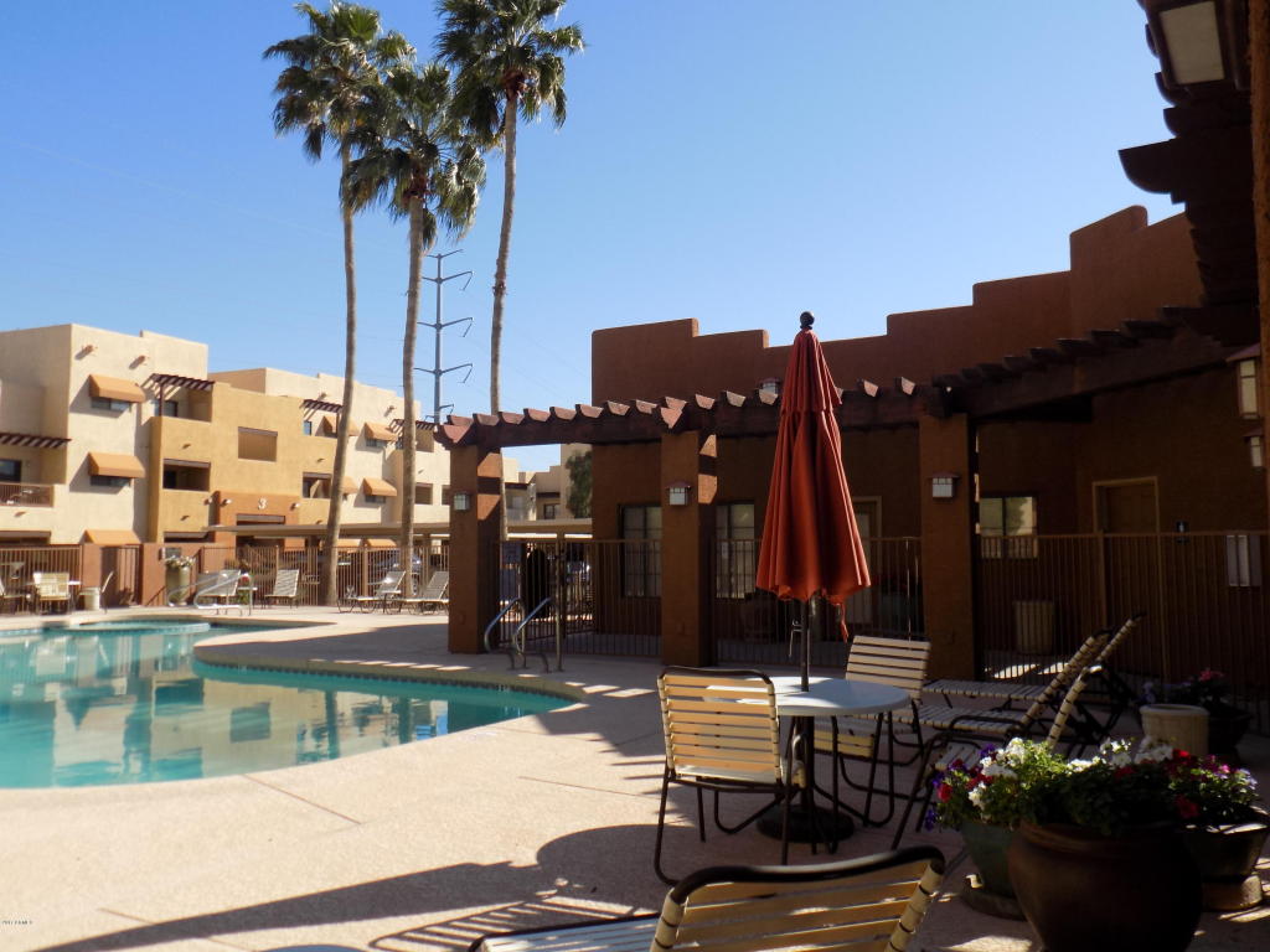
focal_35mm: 27
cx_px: 635
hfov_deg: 65.3
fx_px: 991
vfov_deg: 51.4
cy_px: 476
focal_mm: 4.8
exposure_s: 1/800
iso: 80
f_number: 3.2
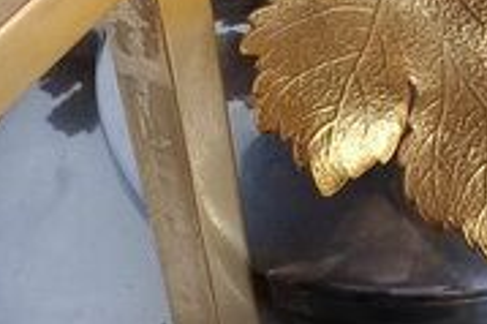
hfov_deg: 18.9
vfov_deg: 12.7
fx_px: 1460
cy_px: 166
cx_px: 294
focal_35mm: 108
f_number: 2.2
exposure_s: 1/300
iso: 50
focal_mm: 3.3
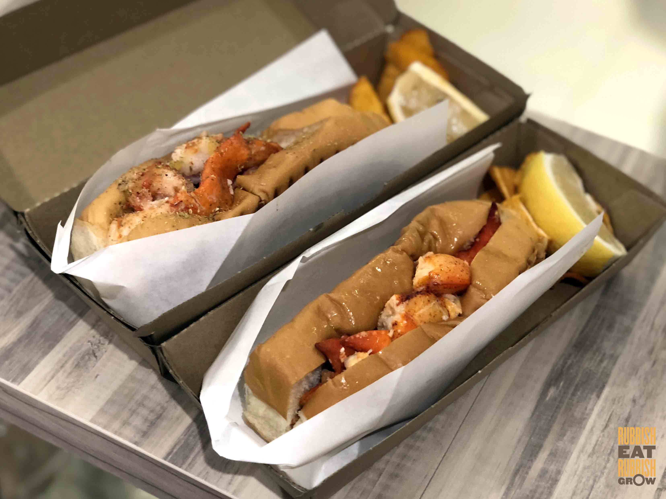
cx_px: 333
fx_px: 1000
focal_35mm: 52
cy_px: 250
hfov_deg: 36.8
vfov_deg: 28.0
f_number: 2.4
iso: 125
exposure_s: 1/33
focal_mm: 6
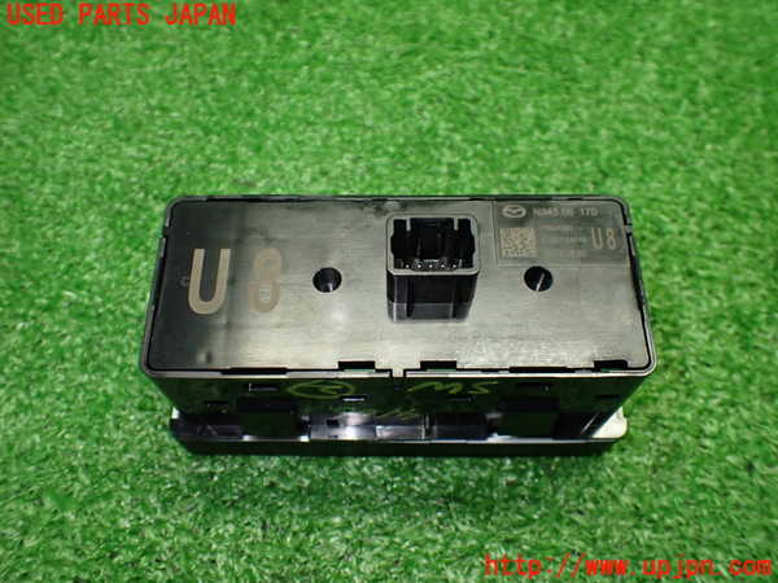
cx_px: 389
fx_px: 674
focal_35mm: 30
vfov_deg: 46.8
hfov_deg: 60.0
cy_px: 292
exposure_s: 1/125
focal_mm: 5.4
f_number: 2.3
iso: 500
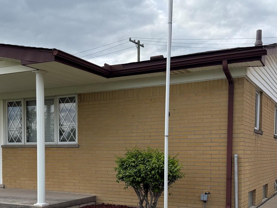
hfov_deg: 40.2
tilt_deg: -1.5
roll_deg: +0.5
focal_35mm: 47
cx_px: 108
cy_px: 168
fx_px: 376
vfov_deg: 30.1
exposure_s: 1/3279
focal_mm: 6.76
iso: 80
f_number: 1.78
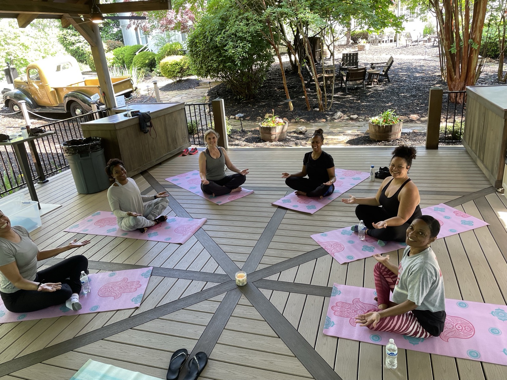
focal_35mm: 26
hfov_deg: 67.3
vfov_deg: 53.1
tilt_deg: -19.5
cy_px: 190
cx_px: 254
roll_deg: +5.2
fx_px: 381
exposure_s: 1/120
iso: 125
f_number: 1.6
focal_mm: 4.2
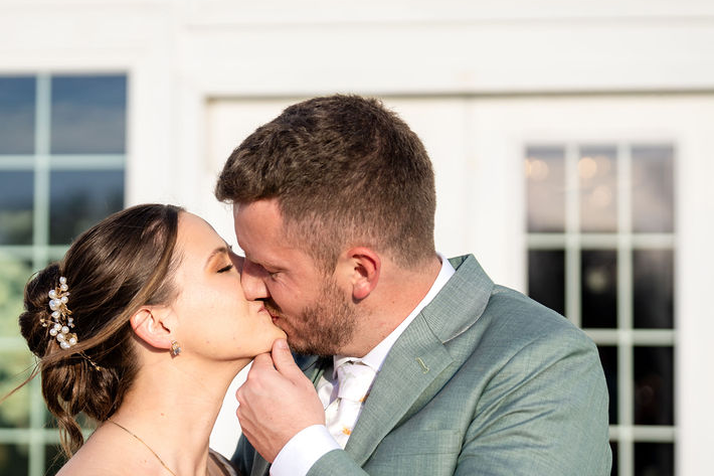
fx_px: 2042
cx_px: 298
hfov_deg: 19.8
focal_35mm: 103
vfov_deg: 13.3
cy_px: 264
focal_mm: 70
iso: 250
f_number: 2.8
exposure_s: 1/2500
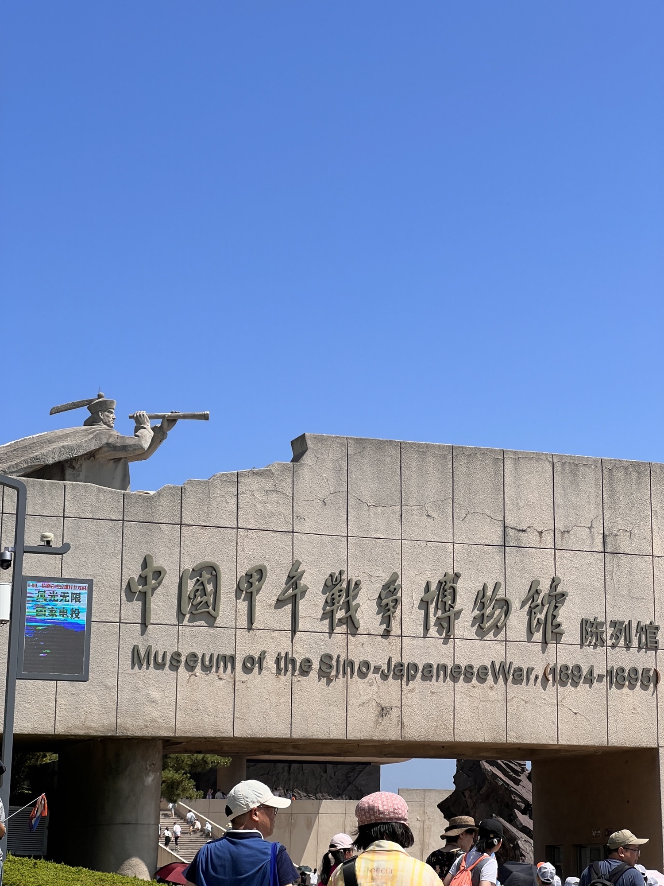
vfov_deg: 25.3
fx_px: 1969
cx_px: 332
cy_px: 443
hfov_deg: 19.1
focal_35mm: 77
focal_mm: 9
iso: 32
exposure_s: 1/943
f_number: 2.8
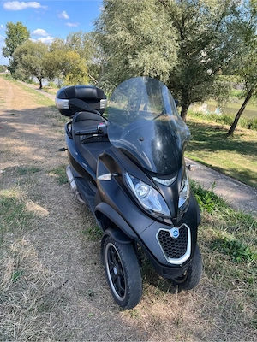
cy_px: 171
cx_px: 128
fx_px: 257
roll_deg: -2.3
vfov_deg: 67.3
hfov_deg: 53.1
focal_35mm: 26
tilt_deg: -19.2
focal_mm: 5.7
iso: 50
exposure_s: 1/763
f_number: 1.5
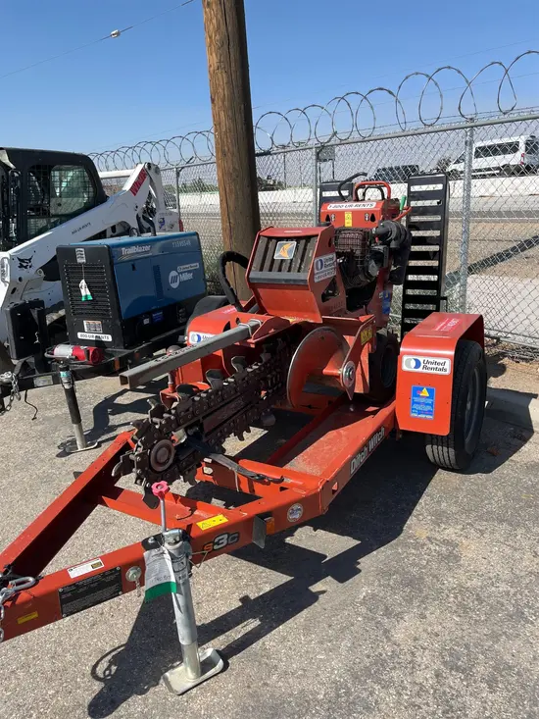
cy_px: 360
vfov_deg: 67.3
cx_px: 270
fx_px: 540
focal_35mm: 26
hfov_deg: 53.1
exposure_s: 1/2825
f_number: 1.6
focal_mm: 5.1
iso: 50
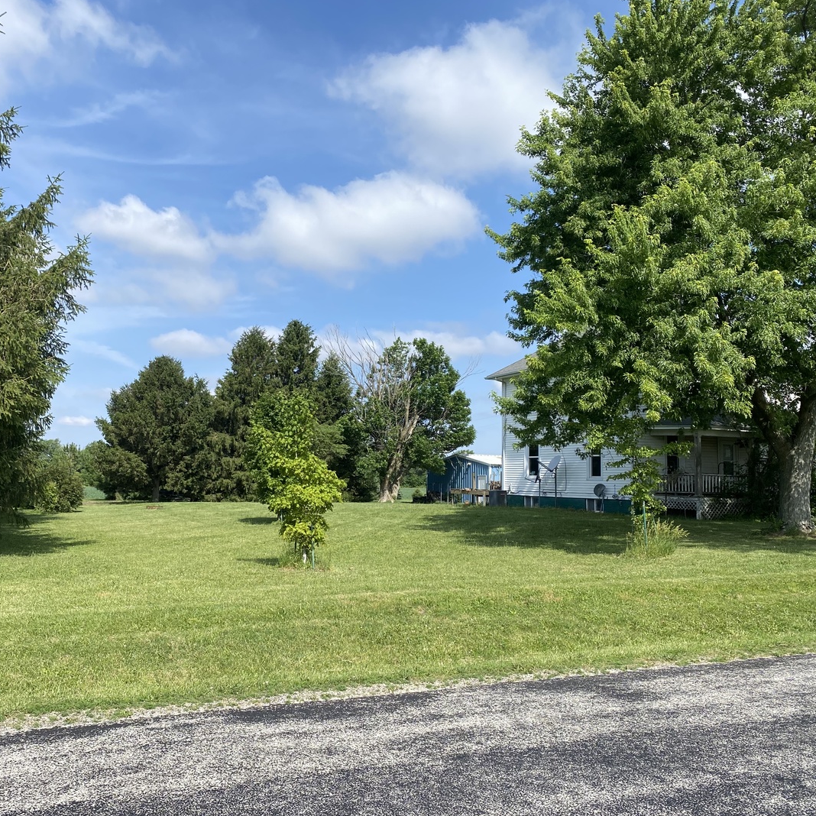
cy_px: 410
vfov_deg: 52.5
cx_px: 355
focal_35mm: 31
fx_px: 827
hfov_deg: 52.4
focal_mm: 4.25
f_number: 1.8
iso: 32
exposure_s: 1/2890
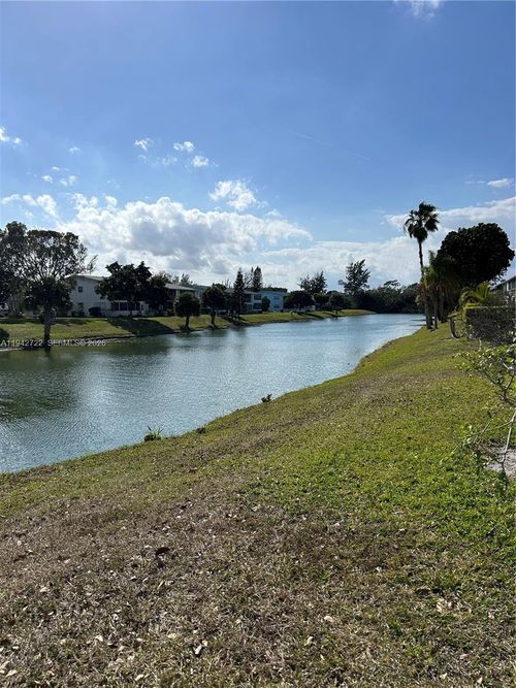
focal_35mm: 26
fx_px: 517
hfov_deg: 53.0
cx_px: 258
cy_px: 344
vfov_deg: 67.3
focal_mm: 5.7
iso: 50
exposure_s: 1/11364
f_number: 1.5
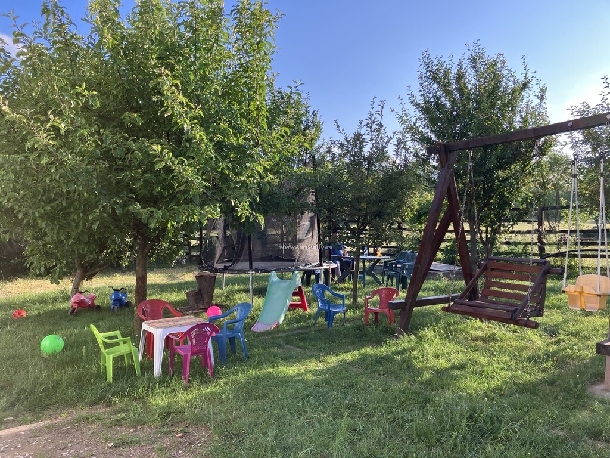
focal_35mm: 28
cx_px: 305
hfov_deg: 63.4
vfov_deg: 49.7
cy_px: 229
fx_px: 493
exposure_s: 1/382
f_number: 1.8
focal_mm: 3.99
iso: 32
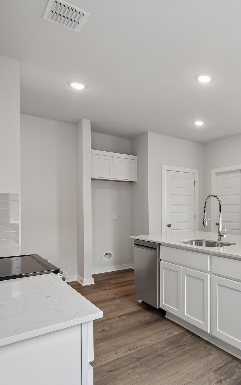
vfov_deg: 77.1
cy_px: 192
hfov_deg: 45.0
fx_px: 242
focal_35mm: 23
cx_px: 240
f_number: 8
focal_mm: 10
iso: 400
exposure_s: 1/80
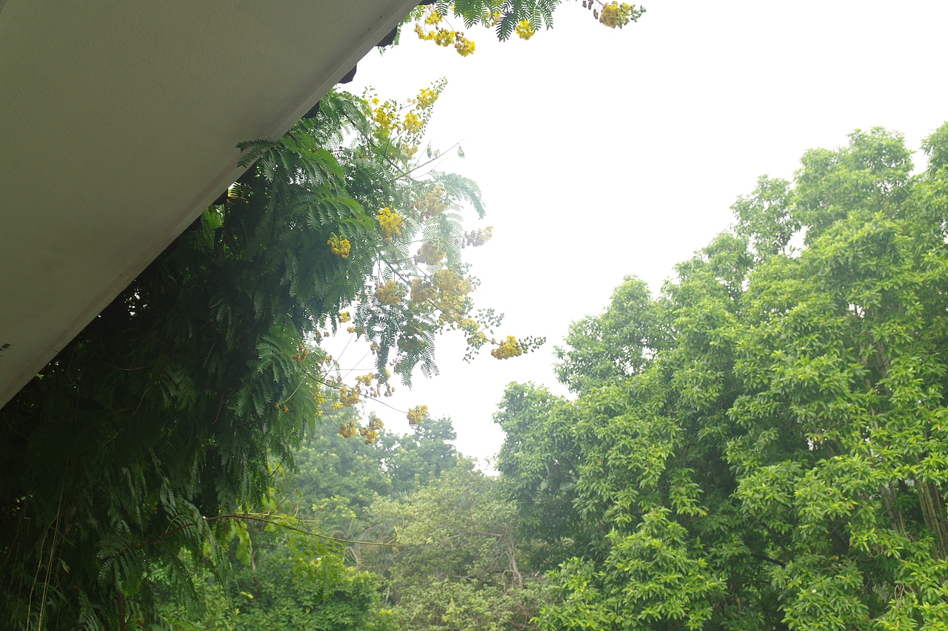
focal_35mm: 34
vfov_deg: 38.9
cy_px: 316
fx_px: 895
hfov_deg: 55.8
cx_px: 474
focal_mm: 23
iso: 400
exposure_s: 1/30
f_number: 4.5
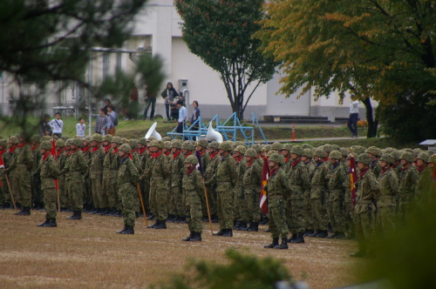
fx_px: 5443
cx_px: 218
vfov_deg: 3.0
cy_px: 144
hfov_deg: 4.6
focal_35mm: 450
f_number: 6.3
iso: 200
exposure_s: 1/400
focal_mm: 300
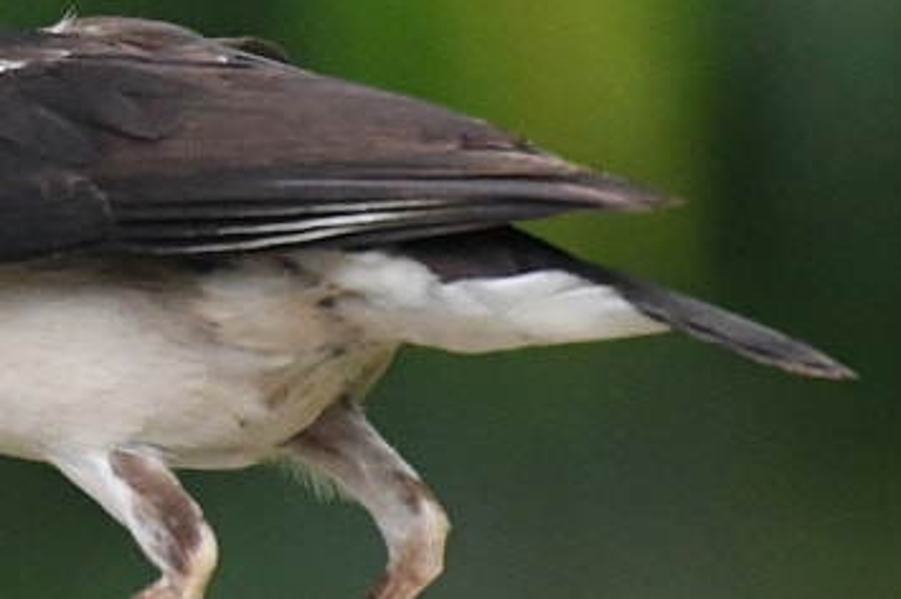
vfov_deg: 0.4
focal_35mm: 3385
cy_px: 173
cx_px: -893
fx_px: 84639
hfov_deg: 0.6
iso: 5000
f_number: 5.6
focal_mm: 500
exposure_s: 1/1000
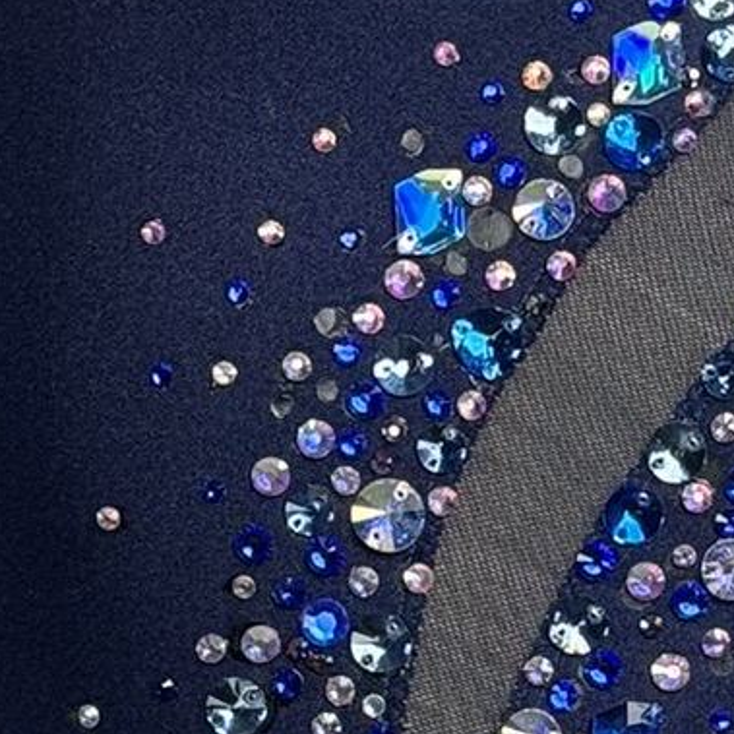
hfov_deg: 7.6
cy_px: 1185
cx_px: 533
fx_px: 5494
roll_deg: -0.1
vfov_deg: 7.5
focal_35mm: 229
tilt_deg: -5.8
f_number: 1.78
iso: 80
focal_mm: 6.76
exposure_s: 1/100
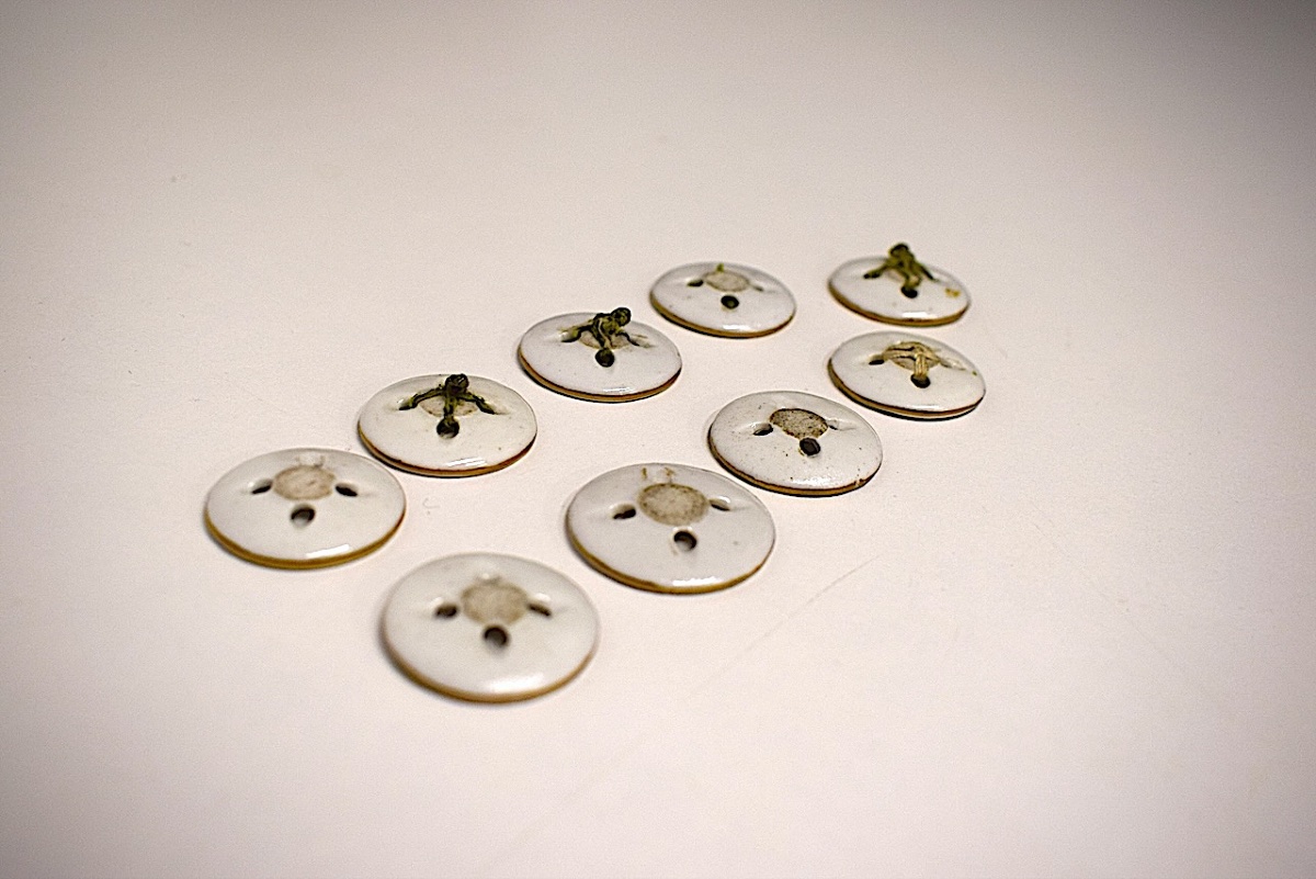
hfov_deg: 51.3
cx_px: 658
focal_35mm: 38
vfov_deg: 35.5
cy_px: 440
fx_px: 1371
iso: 400
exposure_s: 1/125
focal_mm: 25
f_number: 5.6
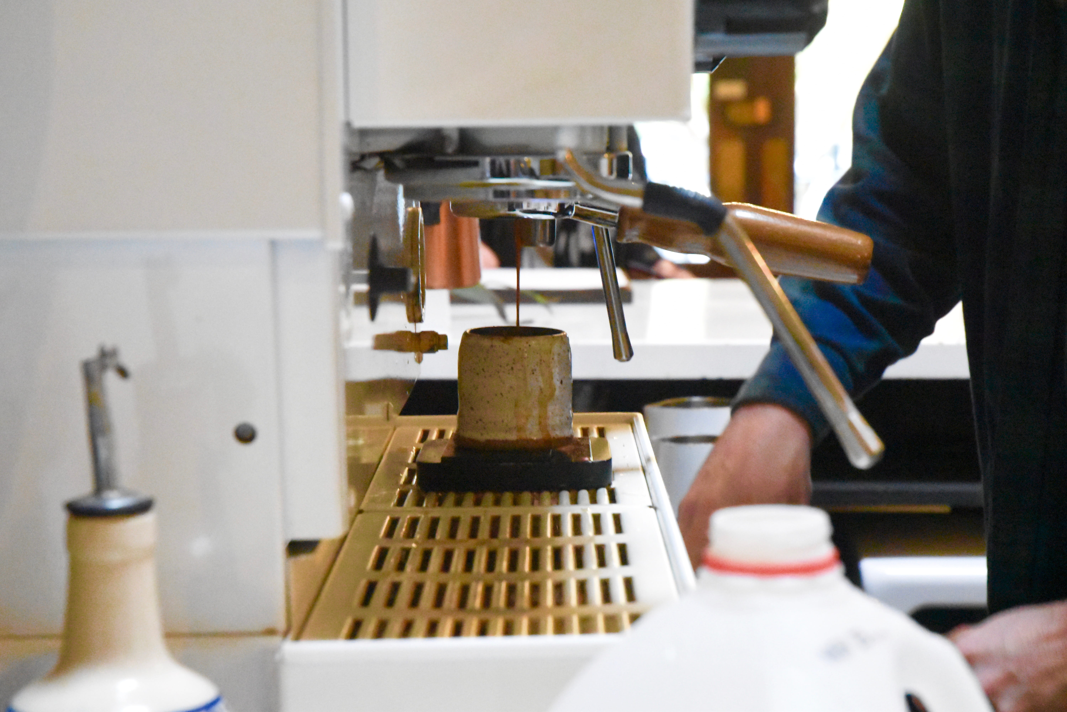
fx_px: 2489
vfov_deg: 16.3
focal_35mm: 84
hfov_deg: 24.2
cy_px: 356
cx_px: 534
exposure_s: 1/100
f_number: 8
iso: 16000
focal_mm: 56
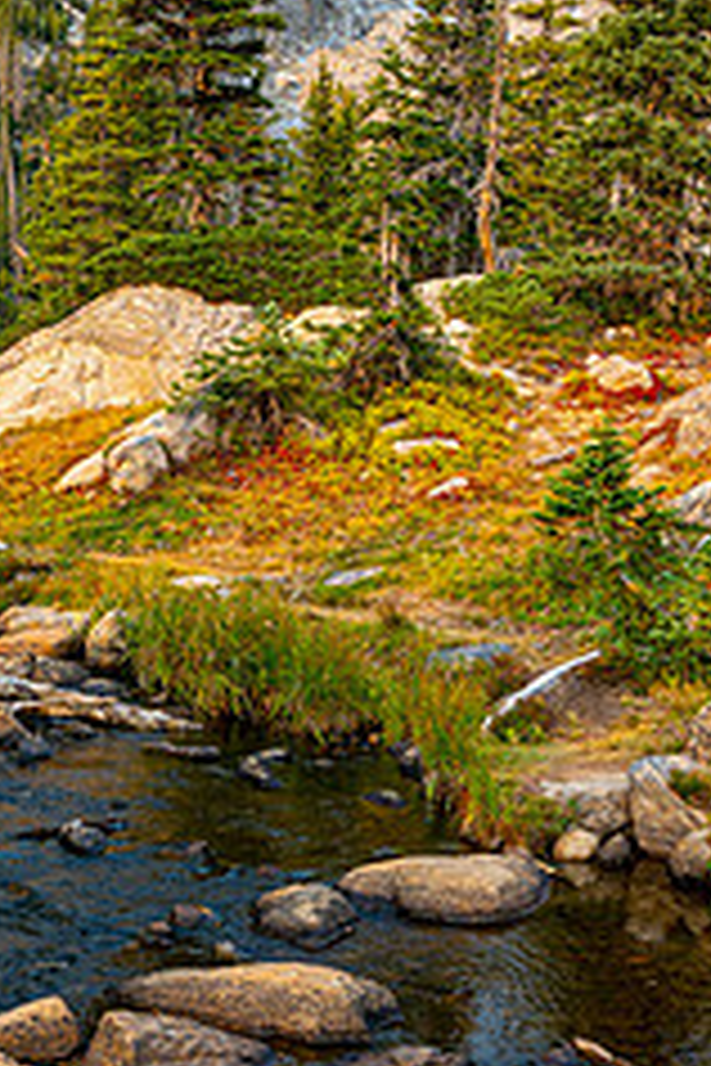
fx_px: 1896
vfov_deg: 31.4
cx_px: 180
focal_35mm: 64
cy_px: 468
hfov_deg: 21.1
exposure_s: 1/15
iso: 100
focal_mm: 22.5
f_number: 13
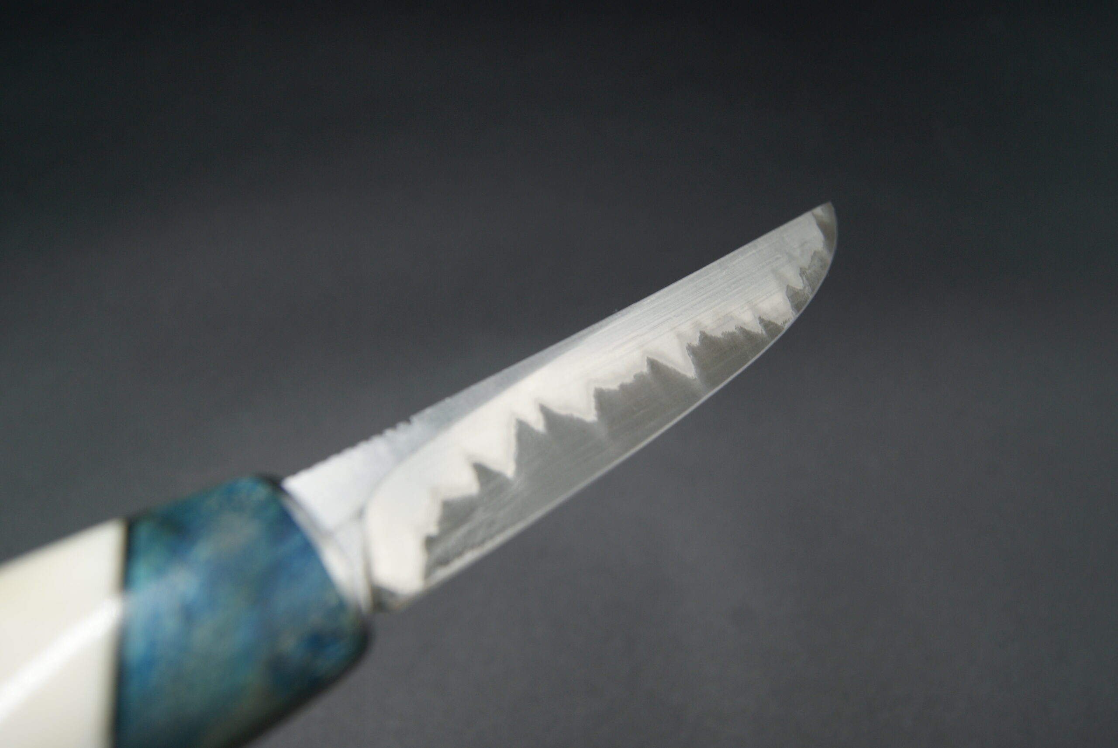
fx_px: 1026
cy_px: 374
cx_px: 559
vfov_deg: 40.1
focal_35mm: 33
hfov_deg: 57.2
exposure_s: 1/40
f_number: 5.6
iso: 100
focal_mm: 22
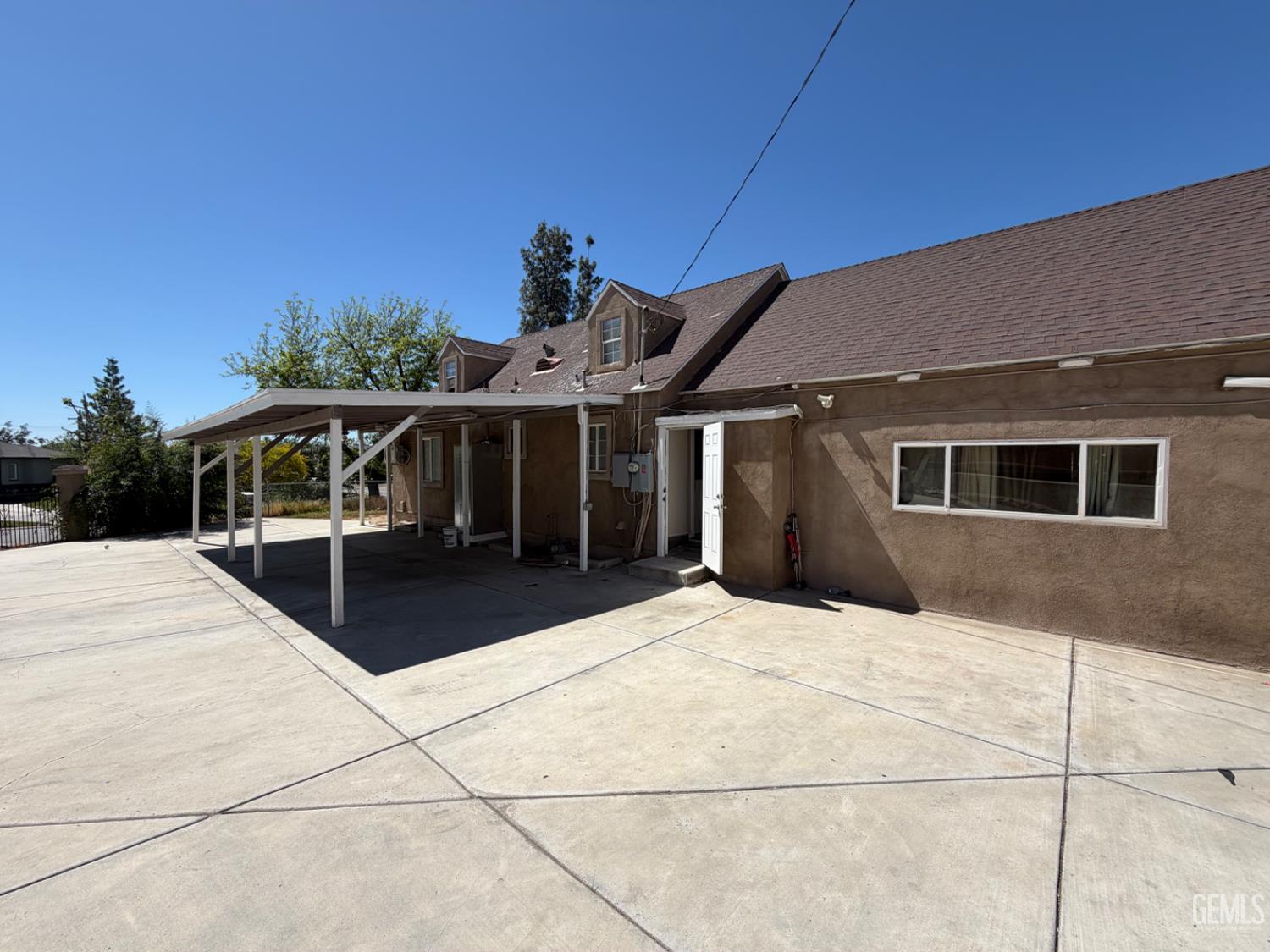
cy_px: 476
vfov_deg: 85.7
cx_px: 635
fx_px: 514
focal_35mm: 14
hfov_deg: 102.1
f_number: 2.2
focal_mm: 2.22
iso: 20
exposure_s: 1/1167
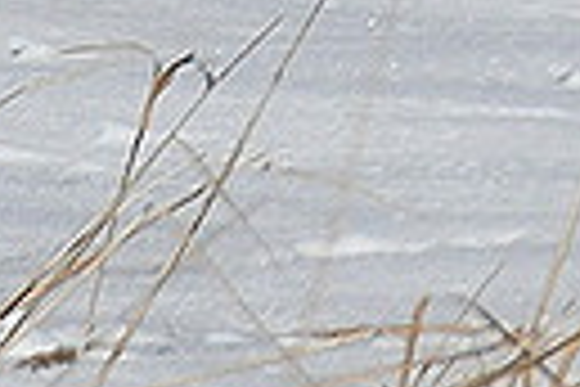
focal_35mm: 2020
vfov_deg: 0.7
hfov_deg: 1.0
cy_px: -331
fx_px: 32542
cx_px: 234
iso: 100
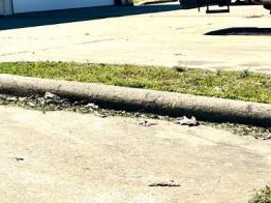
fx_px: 688
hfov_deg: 18.5
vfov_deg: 16.3
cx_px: -186
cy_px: -16
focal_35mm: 88
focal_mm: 6.86
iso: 80
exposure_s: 1/5263
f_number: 1.78
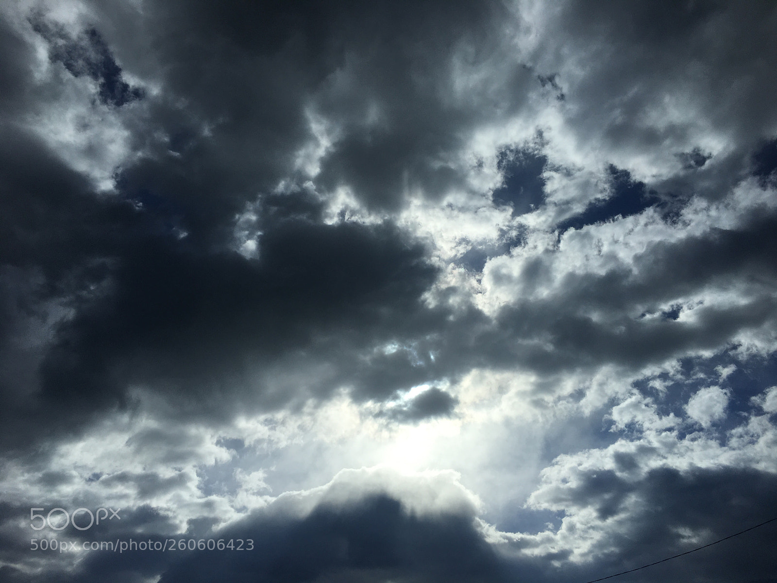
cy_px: 292
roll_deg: +3.7
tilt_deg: +37.1
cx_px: 388
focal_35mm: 29
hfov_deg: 61.7
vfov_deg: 48.2
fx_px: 651
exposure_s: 1/1099
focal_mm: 4.15
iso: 25
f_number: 2.2
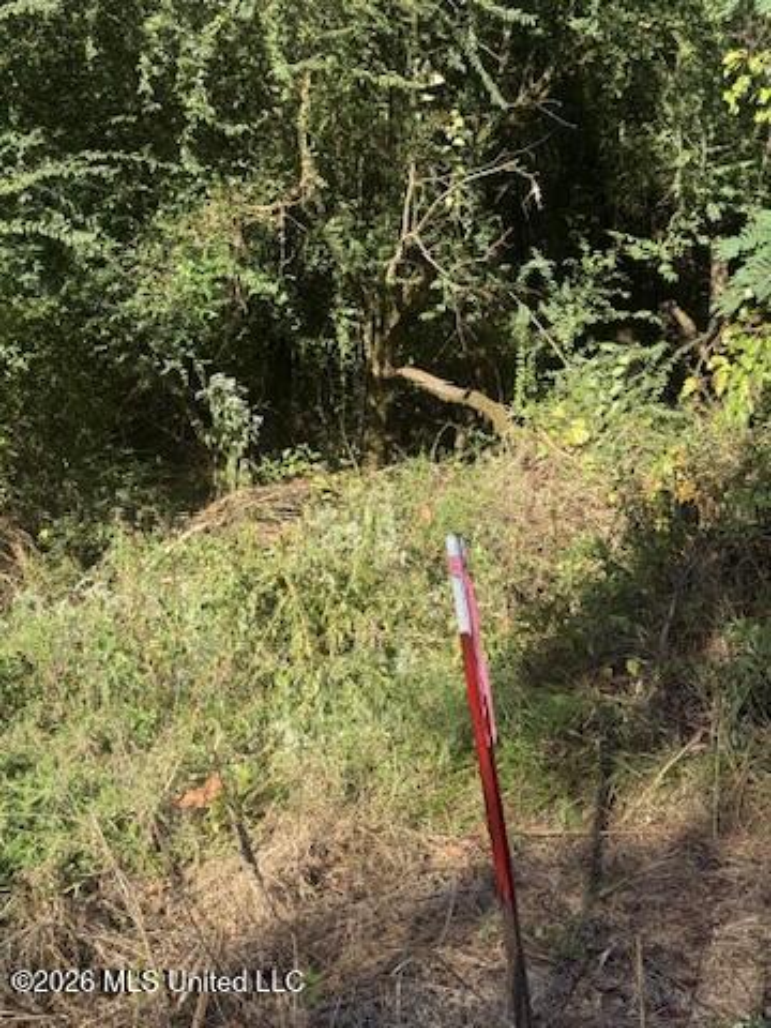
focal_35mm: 48
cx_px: 386
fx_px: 1425
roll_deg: +3.8
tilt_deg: -11.1
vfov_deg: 39.7
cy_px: 514
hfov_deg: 30.3
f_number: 1.78
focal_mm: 6.76
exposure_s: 1/1100
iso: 64
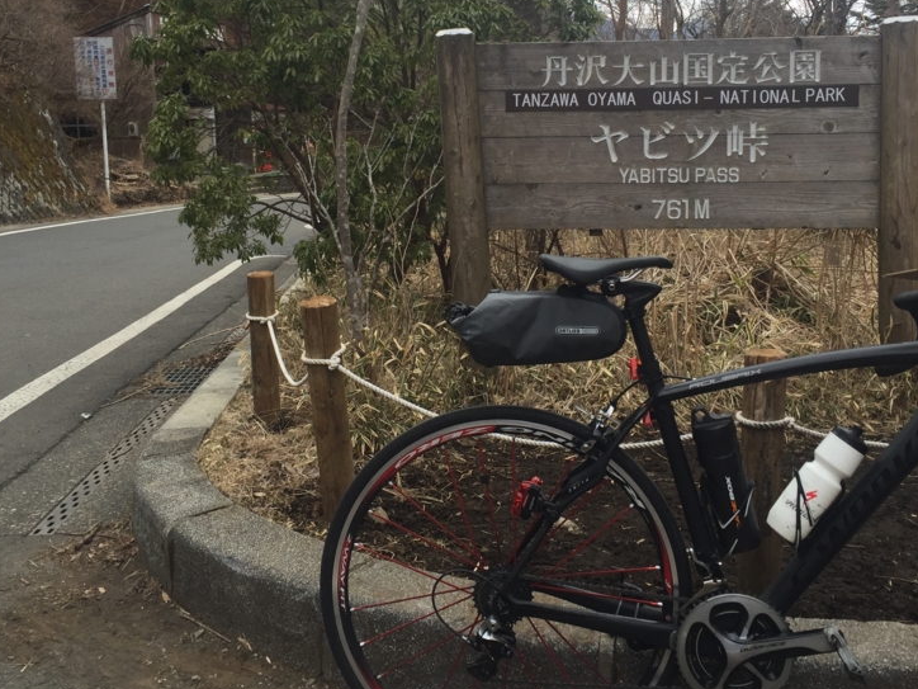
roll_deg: +1.5
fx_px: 1087
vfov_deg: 34.9
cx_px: 474
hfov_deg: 45.8
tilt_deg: -6.6
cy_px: 247
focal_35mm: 41
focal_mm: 4.15
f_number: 2.2
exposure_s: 1/359
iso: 32
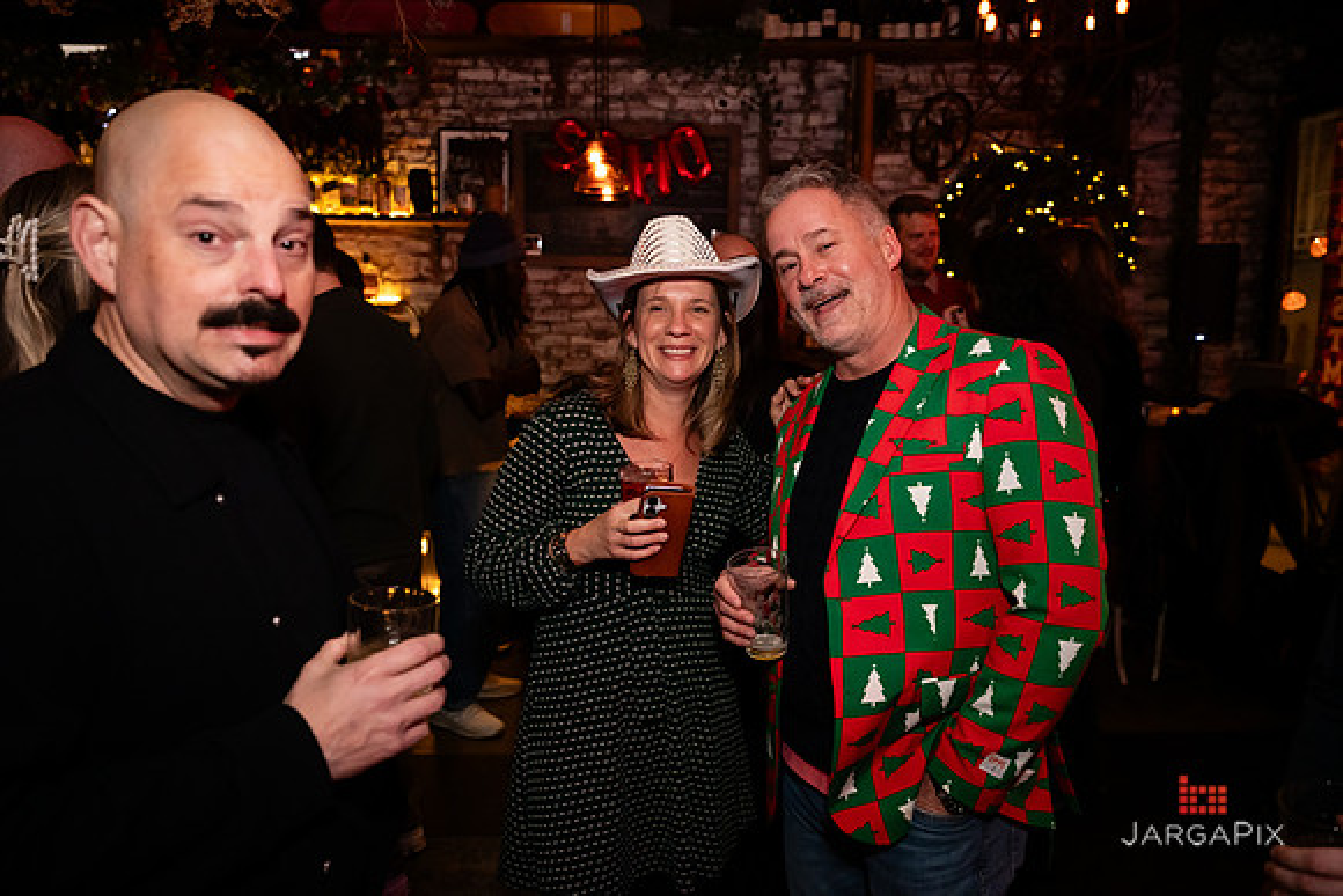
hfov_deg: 69.2
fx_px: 973
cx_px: 672
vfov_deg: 49.4
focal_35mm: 26
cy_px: 448
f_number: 3.2
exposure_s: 1/125
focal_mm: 26
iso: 3200
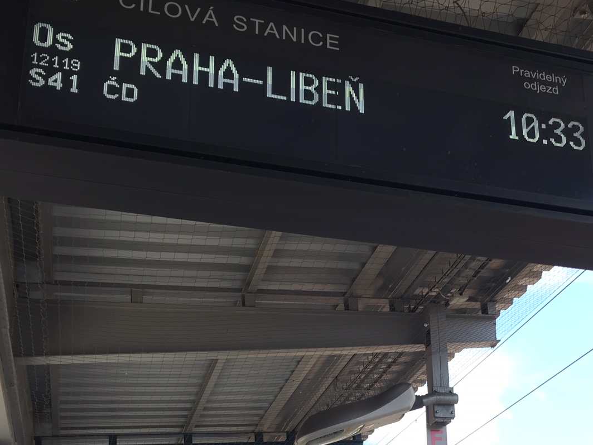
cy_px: 376
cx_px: 410
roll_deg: +3.0
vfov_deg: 25.9
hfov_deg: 34.5
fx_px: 942
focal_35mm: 55
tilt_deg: +20.1
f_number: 2.2
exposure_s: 1/100
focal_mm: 4.15
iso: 25
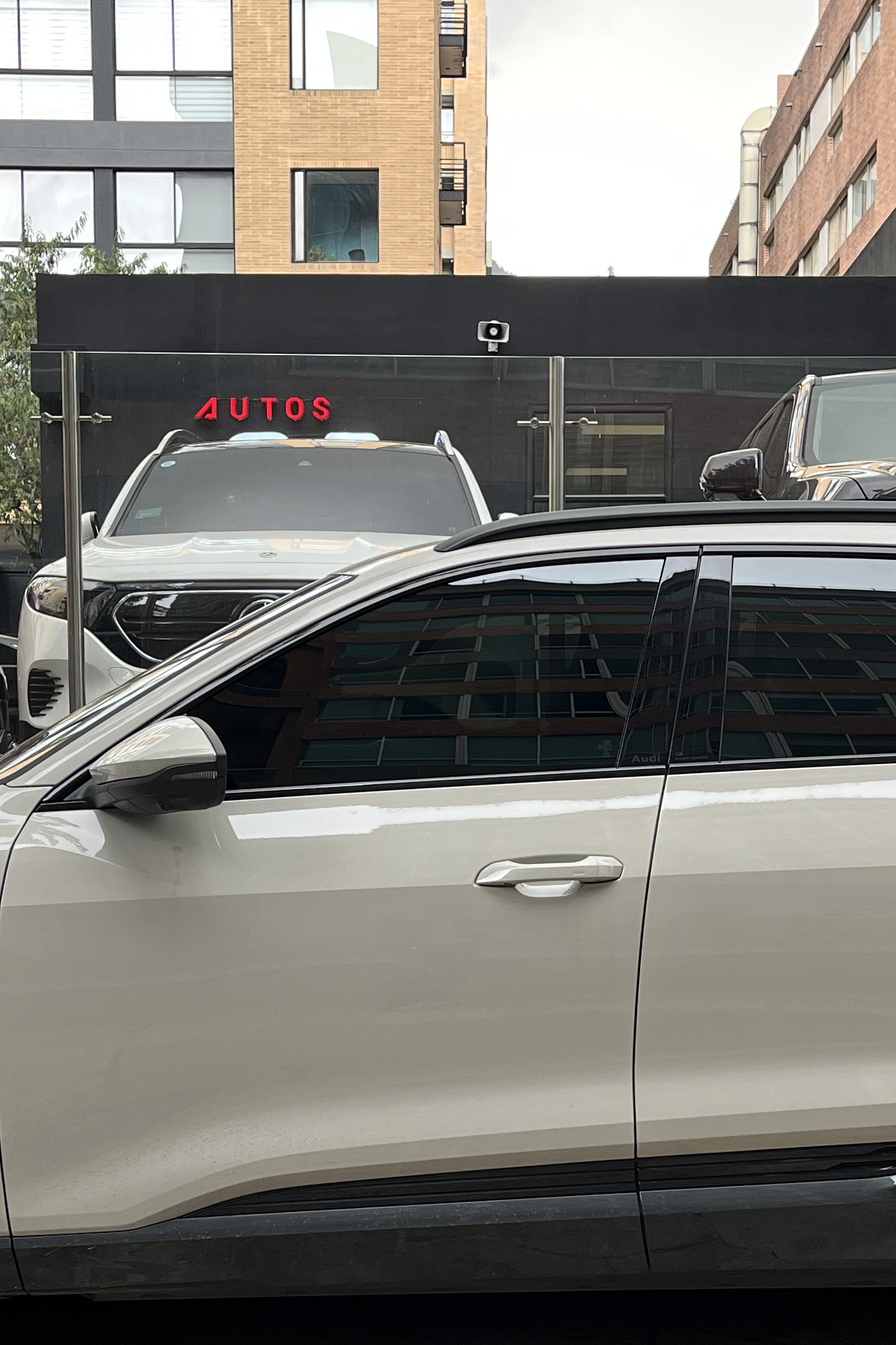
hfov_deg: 23.0
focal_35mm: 59
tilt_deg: -5.9
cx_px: 516
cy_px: 956
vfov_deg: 33.5
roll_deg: -0.2
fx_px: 2202
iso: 80
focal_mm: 5.1
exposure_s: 1/121
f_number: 1.6
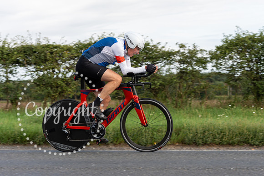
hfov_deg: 27.6
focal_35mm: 73
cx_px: 159
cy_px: 79
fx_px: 537
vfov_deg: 18.6
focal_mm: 49
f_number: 4
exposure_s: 1/640
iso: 160
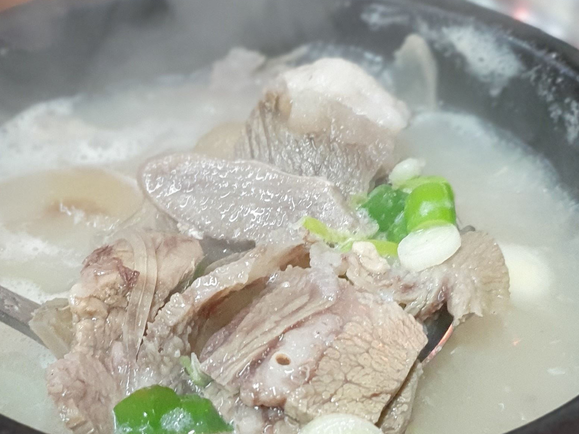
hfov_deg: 28.3
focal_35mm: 68
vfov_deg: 21.6
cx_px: 166
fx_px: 1137
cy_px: 268
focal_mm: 4.32
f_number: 1.5
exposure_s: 1/120
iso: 250
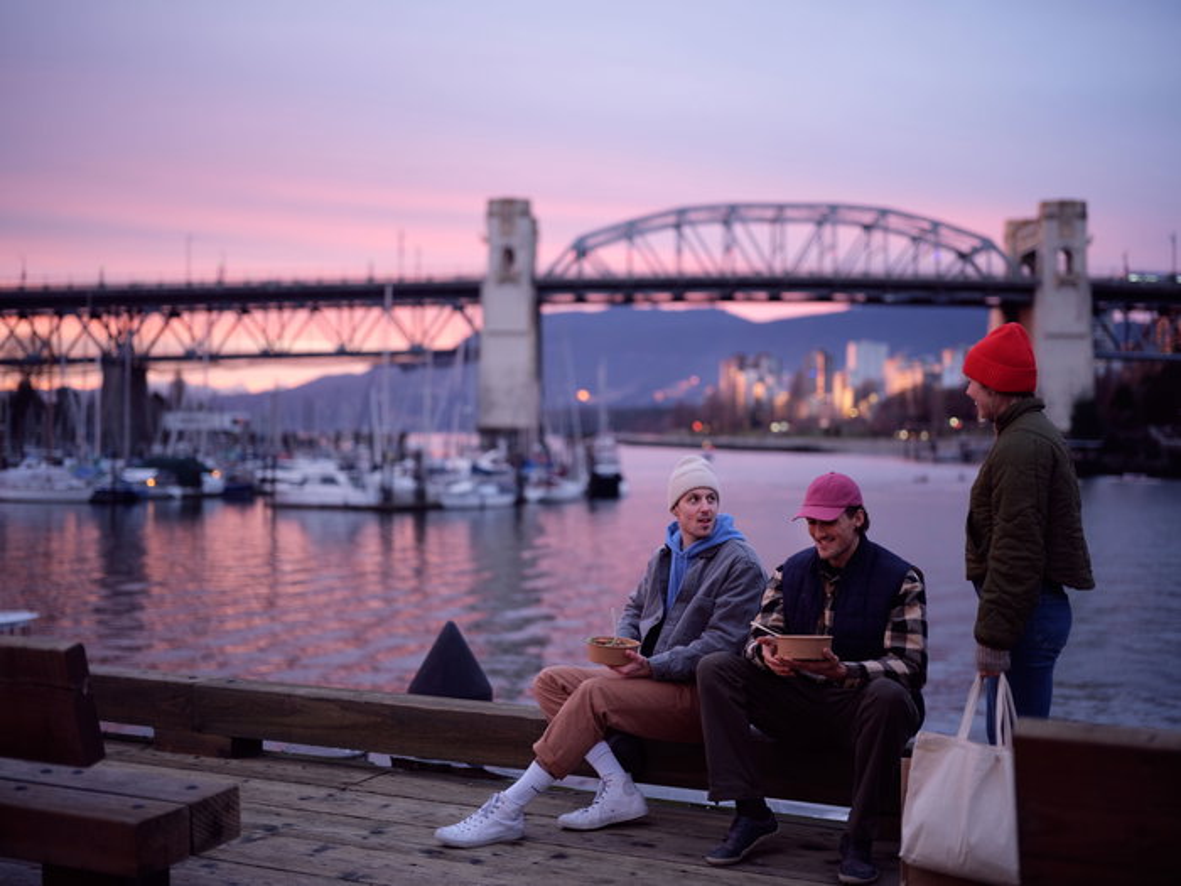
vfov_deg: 32.9
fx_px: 1501
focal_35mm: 44
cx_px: 590
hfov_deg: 42.9
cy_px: 443
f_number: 1.7
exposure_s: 1/250
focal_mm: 55
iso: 640
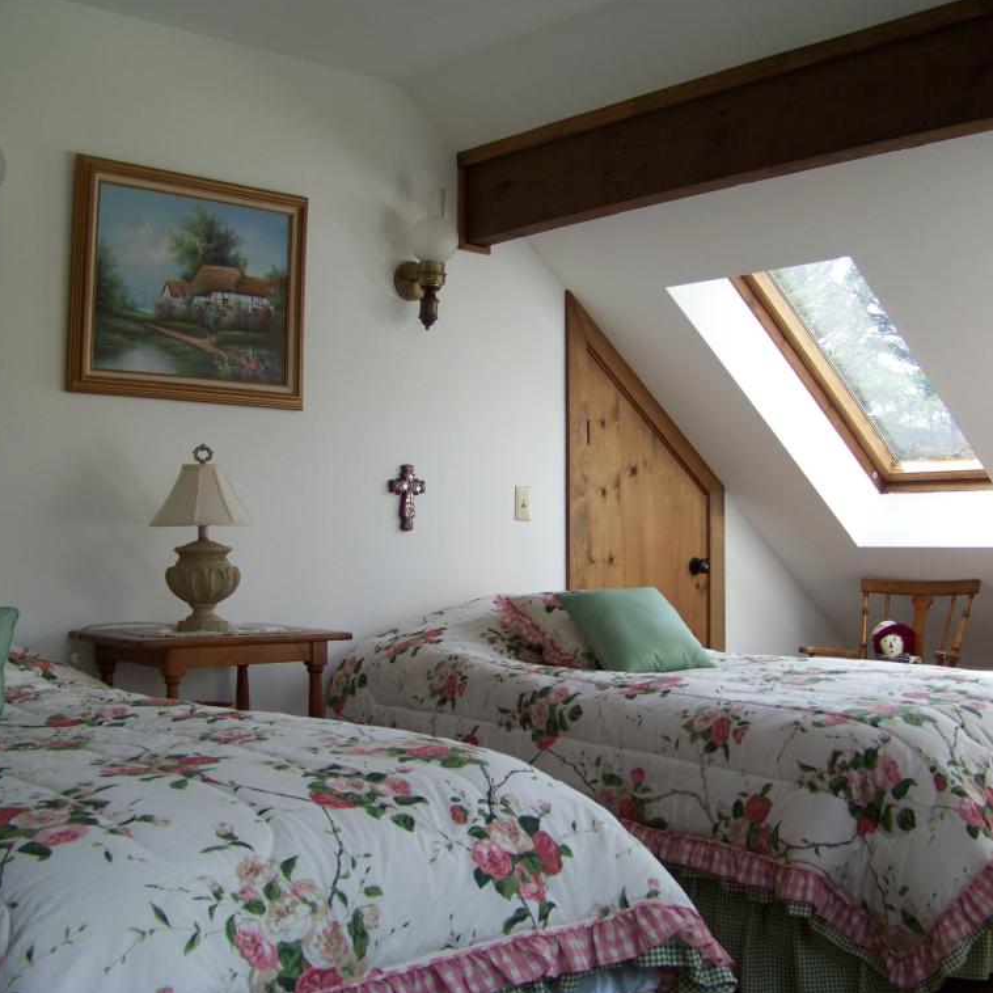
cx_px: 532
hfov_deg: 39.1
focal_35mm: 43
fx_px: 1396
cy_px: 495
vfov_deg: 39.2
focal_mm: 5.85
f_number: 2.8
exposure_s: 1/200
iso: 69
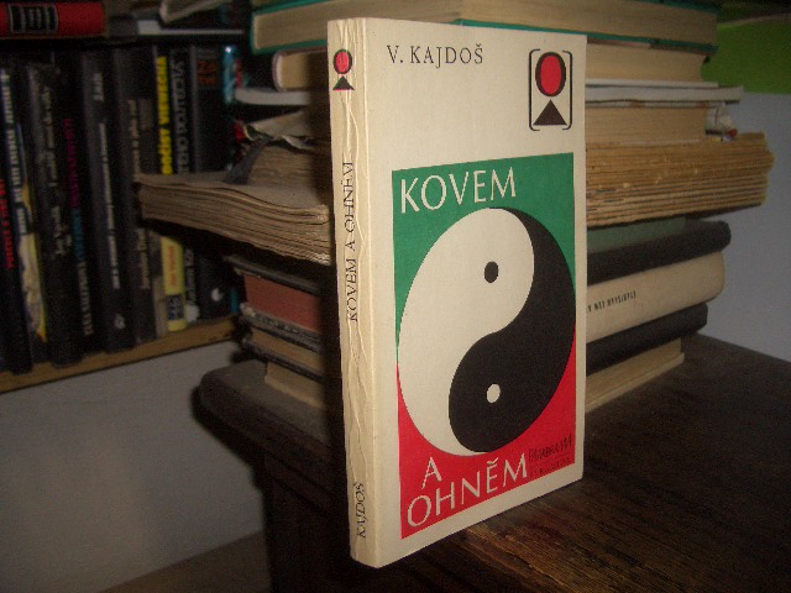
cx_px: 396
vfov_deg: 40.7
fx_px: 800
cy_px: 296
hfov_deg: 52.6
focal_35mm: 35
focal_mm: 5.8
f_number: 2.6
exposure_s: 1/60
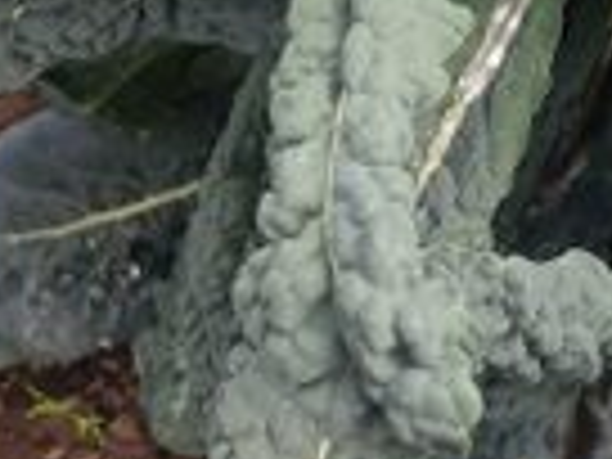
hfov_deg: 20.4
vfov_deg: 14.5
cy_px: -320
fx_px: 1627
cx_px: 662
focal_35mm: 92
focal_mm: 4.74
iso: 100
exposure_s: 1/341
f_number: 1.79
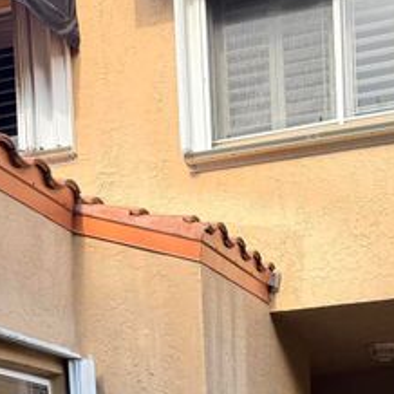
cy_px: 594
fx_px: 837
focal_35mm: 65
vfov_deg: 21.9
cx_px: 287
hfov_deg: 26.2
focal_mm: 6.76
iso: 100
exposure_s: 1/367
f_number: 1.78
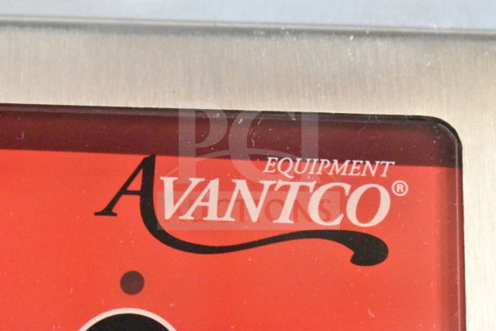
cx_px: 248
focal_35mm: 82
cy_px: 166
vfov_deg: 16.6
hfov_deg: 24.6
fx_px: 1137
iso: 25600
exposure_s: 1/100
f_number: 5.6
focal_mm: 55
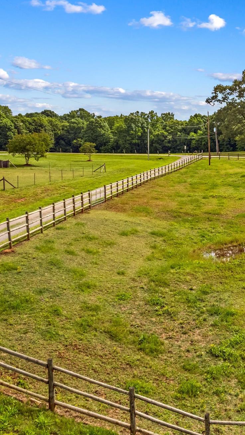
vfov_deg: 55.3
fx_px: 416
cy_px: 213
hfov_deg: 29.9
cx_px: 261
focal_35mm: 36
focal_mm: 8.38
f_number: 2.8
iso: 120
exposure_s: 1/2000
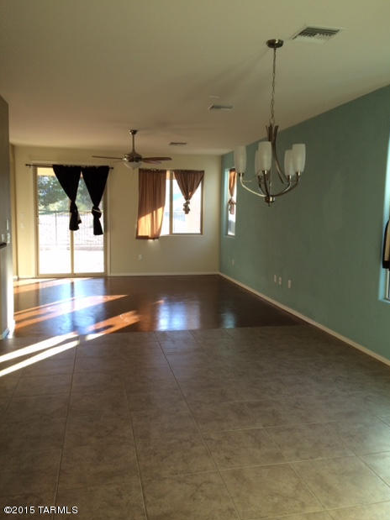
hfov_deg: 46.8
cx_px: 201
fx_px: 451
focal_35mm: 30
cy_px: 261
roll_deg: +0.0
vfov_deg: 60.0
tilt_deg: -7.9
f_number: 2.2
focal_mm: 4.15
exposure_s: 1/60
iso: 50
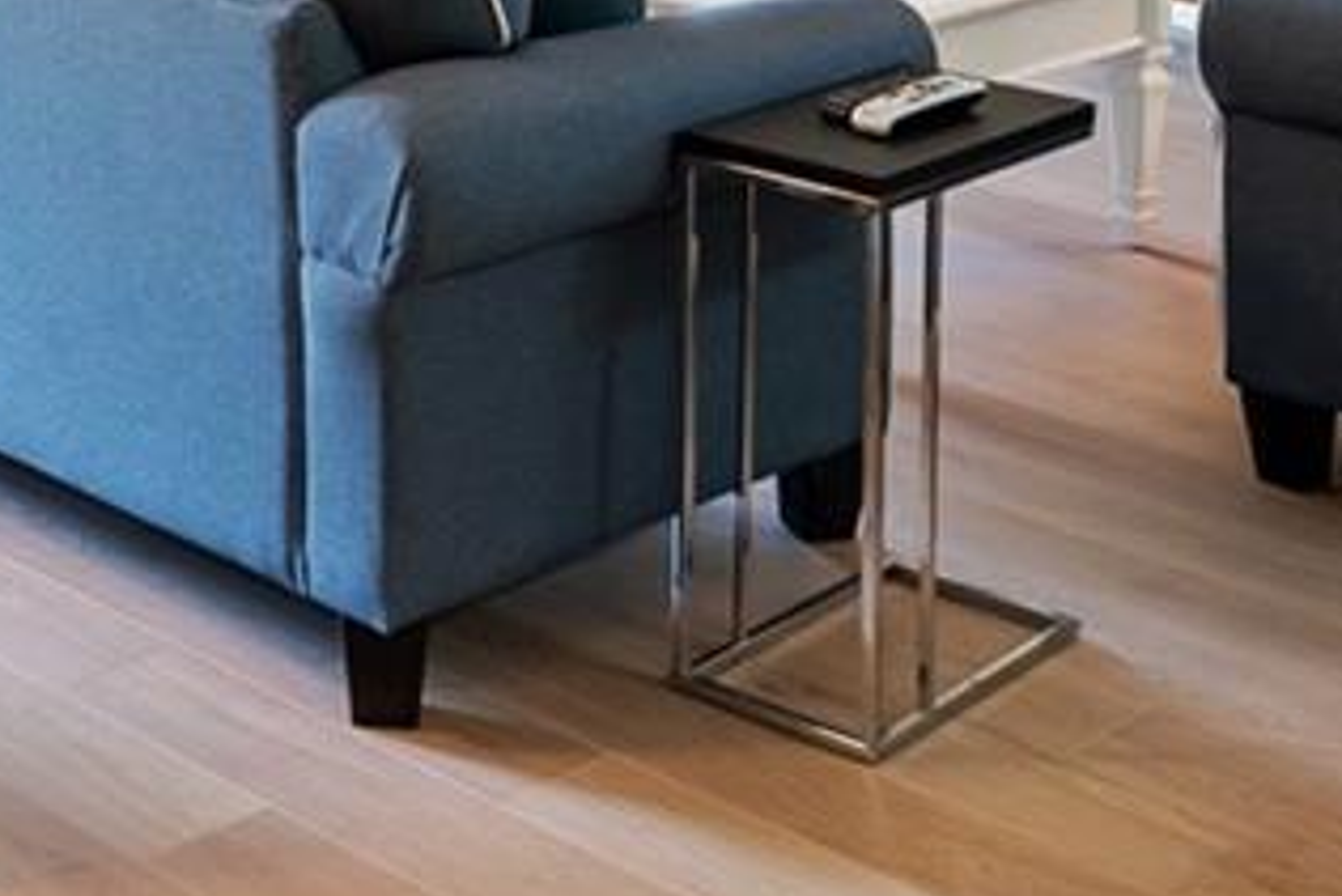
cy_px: -624
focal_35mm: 81
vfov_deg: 15.0
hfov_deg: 24.2
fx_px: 3021
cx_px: 81
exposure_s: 1/1.67
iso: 400
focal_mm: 16
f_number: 8
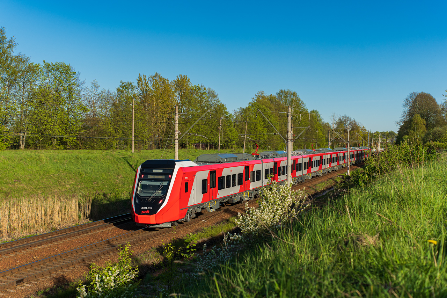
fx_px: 621
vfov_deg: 27.0
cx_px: 224
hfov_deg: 39.6
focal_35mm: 50
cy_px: 149
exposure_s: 1/800
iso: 200
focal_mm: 50
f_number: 7.1
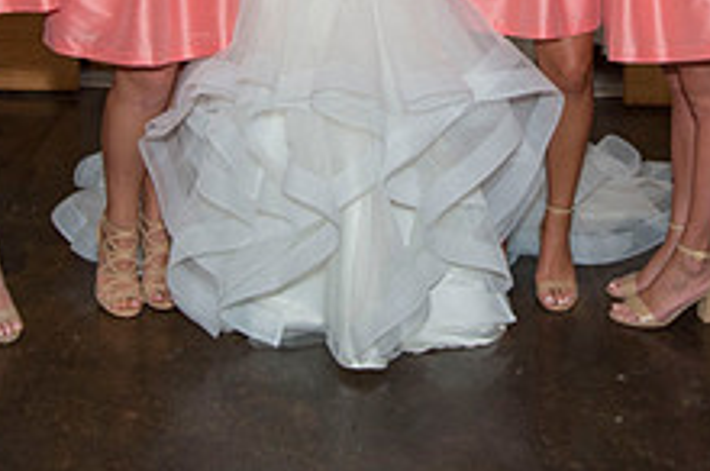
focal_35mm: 66
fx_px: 1300
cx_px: 397
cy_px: -113
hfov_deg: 30.5
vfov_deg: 19.2
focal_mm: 25
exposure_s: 1/125
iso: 640
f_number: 5
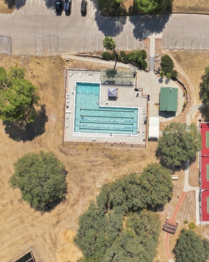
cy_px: 133
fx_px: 247
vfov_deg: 55.7
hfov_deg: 43.0
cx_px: 176
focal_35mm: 32
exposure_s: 1/1250
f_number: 2.8
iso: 100
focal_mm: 12.3
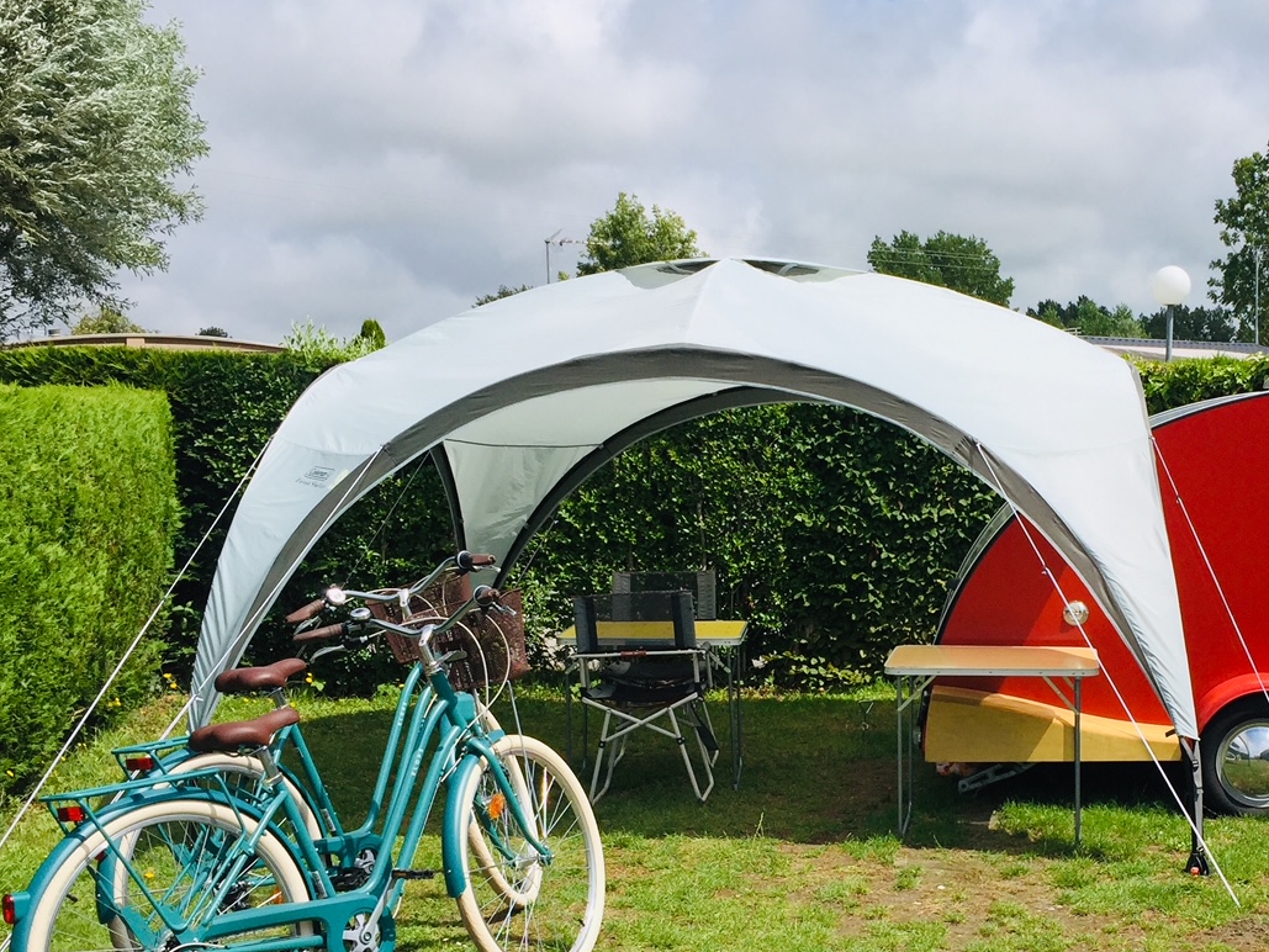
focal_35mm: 46
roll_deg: -2.5
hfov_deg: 40.2
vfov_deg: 31.2
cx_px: 931
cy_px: 662
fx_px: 1687
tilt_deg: -7.4
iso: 32
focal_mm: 4.15
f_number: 2.2
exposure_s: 1/3597
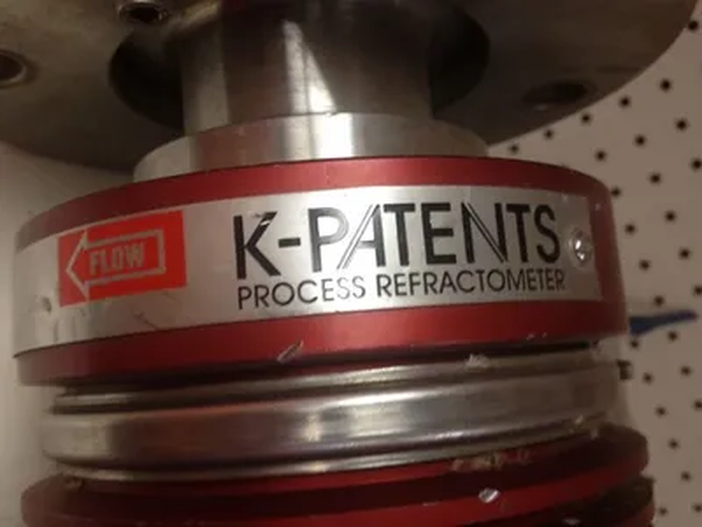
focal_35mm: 35
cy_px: 264
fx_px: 710
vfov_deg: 40.7
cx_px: 351
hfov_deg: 52.6
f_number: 2.4
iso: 64
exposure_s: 1/20
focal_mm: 4.28
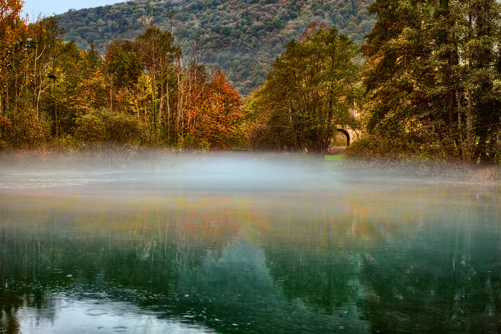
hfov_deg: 43.6
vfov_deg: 29.9
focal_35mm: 45
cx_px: 250
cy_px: 167
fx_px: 626
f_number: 10
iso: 100
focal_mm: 30
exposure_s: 1/13
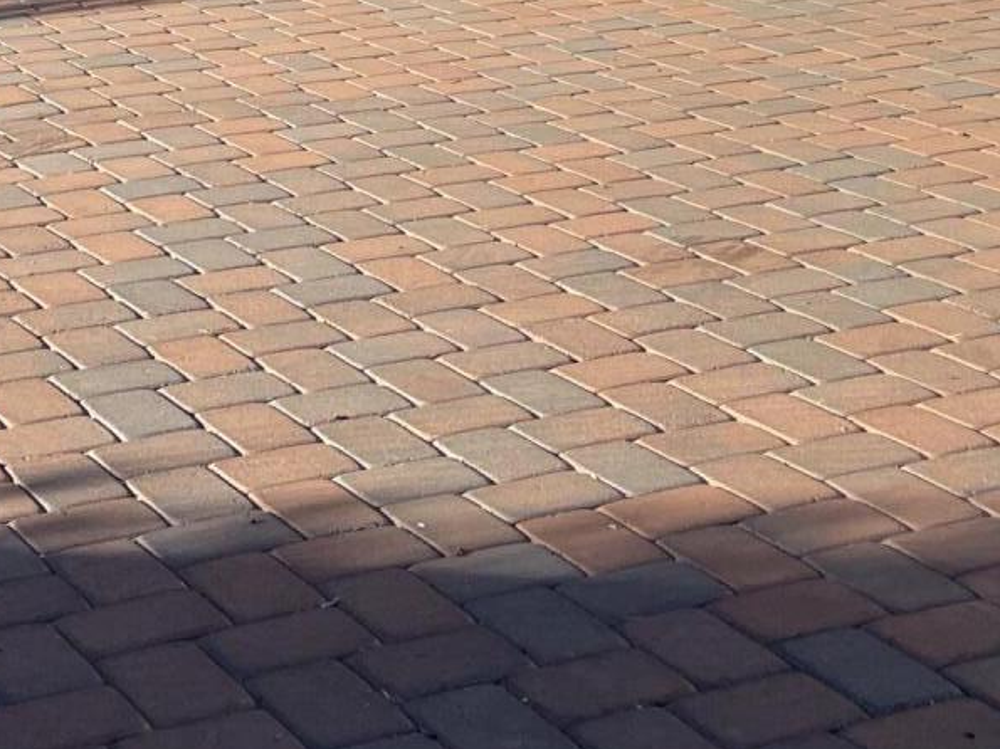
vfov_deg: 15.7
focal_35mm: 84
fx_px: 2426
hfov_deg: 22.9
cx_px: 155
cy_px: -467
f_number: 1.6
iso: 32
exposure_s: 1/2288
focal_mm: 5.1
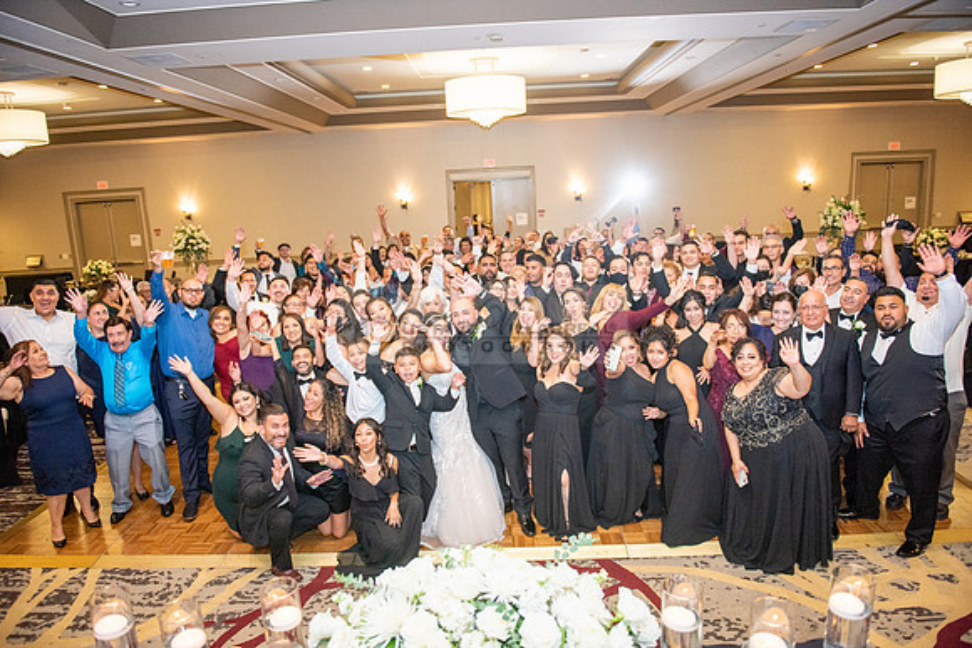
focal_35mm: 24
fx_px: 648
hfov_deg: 73.7
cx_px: 486
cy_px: 324
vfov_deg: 53.2
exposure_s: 1/250
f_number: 2.8
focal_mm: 24
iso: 1600
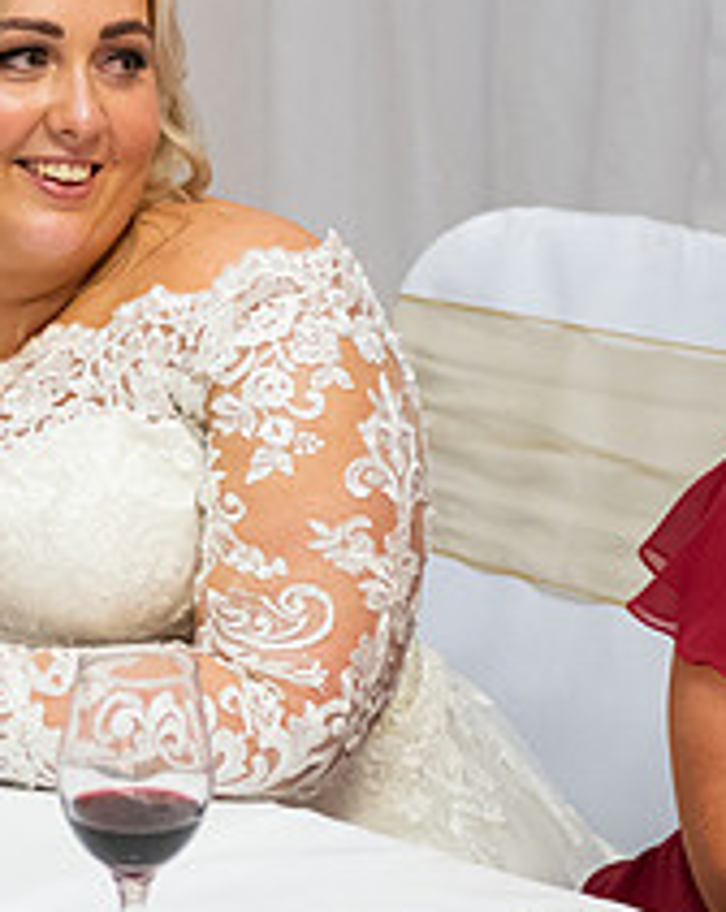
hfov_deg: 8.4
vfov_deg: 10.7
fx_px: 4876
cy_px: 188
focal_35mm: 181
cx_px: -108
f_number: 3.5
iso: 1250
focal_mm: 70
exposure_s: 1/160
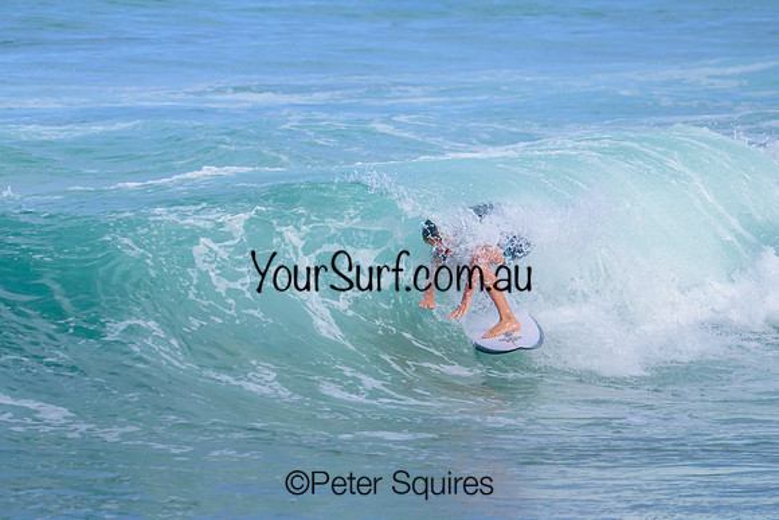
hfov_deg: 3.7
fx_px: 12068
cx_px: 460
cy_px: 166
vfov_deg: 2.5
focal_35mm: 558
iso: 500
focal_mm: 410
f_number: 11
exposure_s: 1/2000
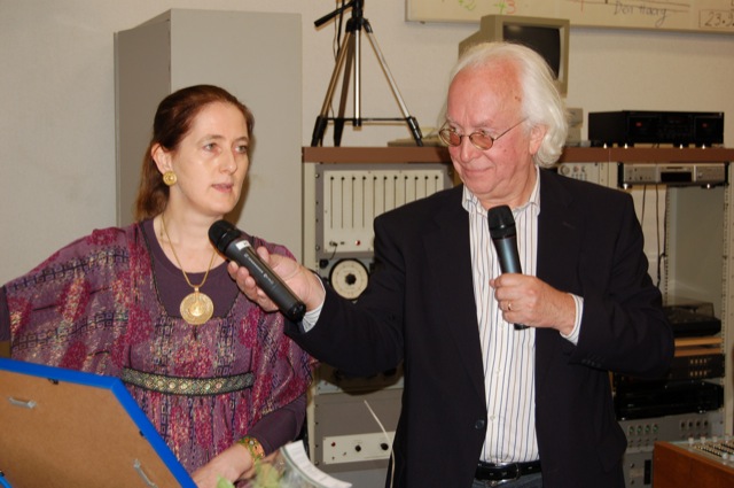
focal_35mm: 60
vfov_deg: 22.6
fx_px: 1222
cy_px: 244
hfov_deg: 33.4
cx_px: 367
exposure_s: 1/60
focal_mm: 40
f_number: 5
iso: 400
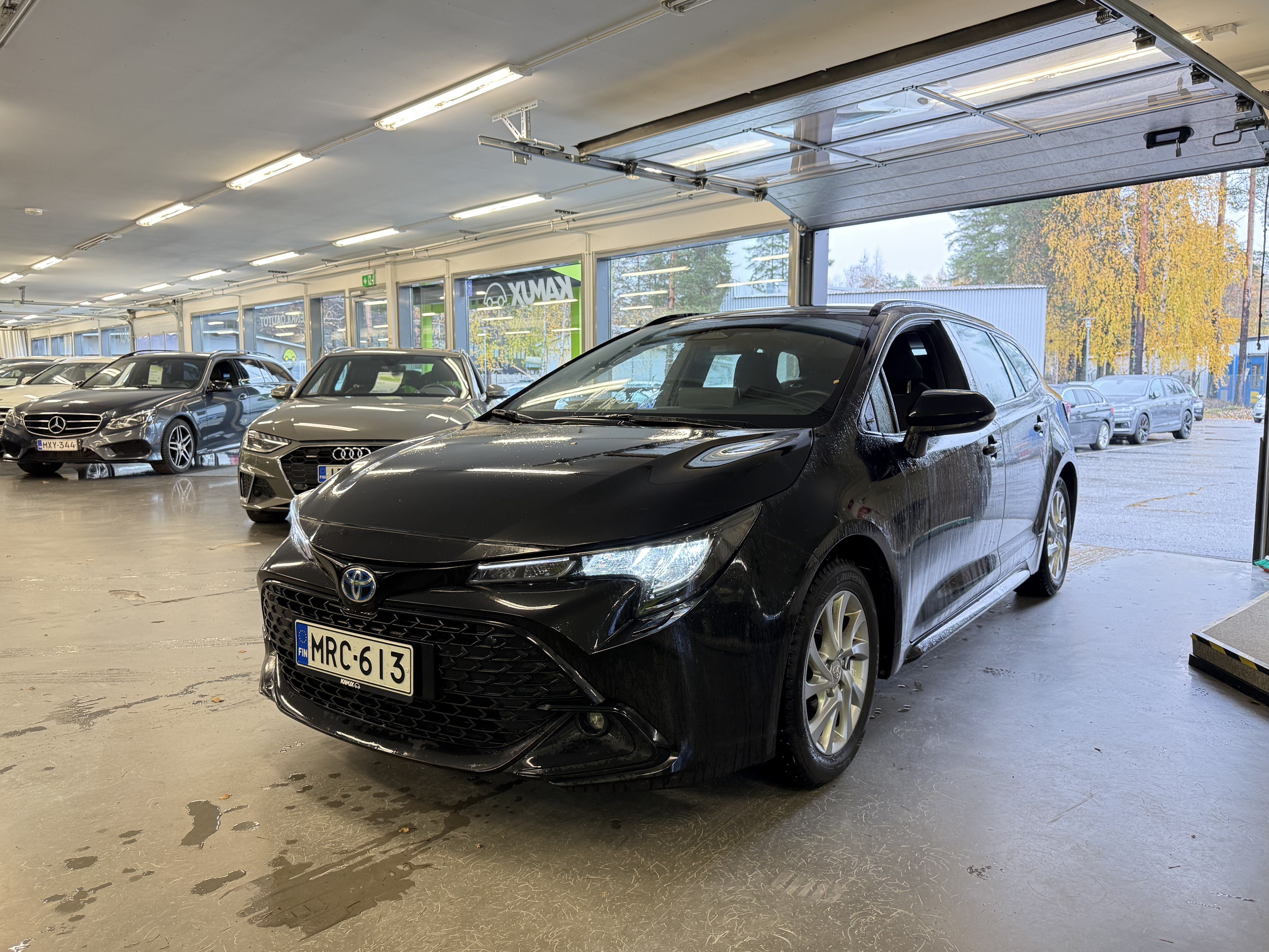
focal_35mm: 25
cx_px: 636
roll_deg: -0.2
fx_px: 916
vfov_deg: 54.9
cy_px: 465
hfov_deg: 69.4
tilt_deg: -4.7
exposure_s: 1/100
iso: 200
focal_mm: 6.76
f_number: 1.78
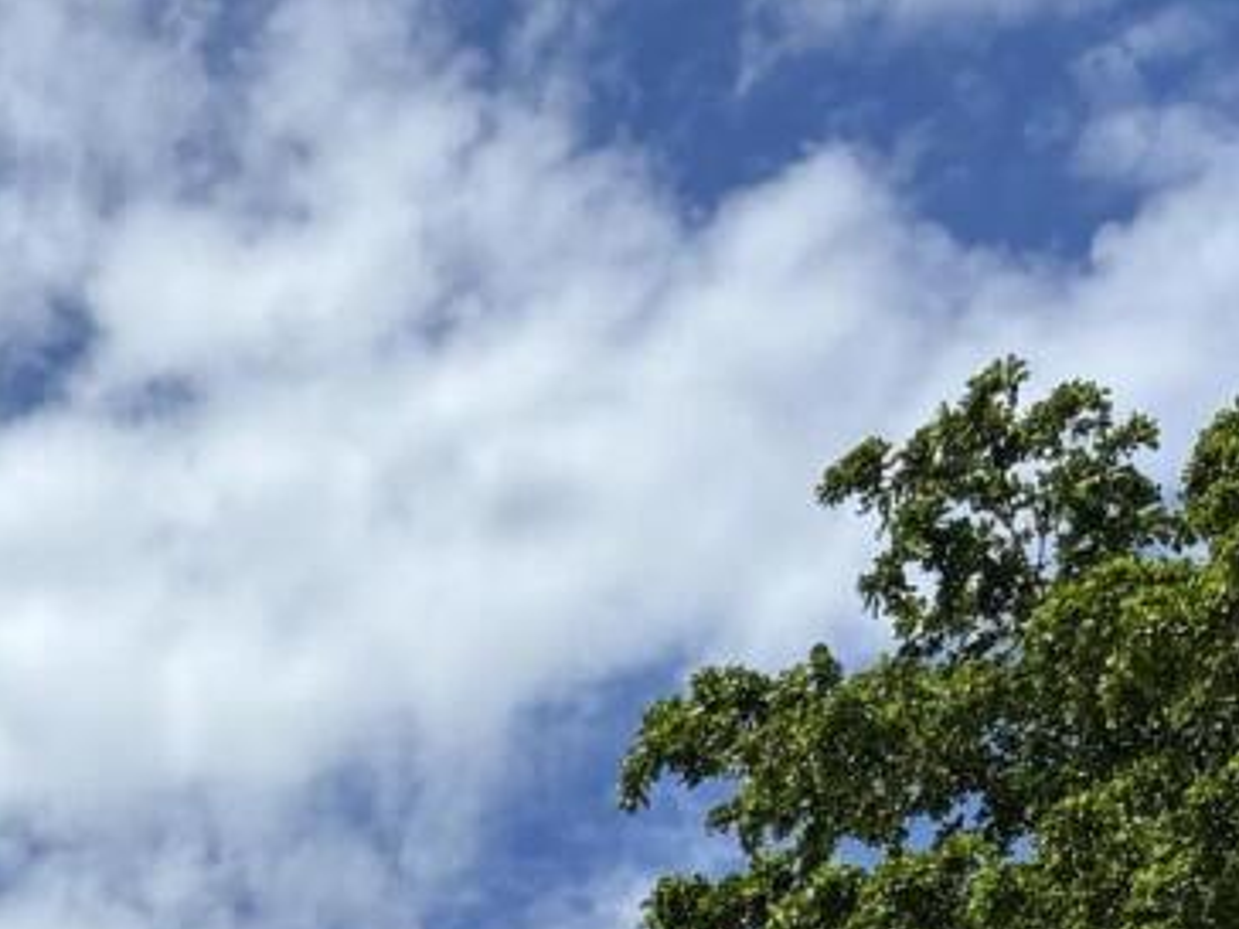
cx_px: -943
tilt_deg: +9.1
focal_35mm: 143
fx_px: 5118
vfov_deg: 8.5
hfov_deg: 12.7
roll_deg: +1.0
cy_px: 2852
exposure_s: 1/4255
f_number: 1.6
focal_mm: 5.96
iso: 50
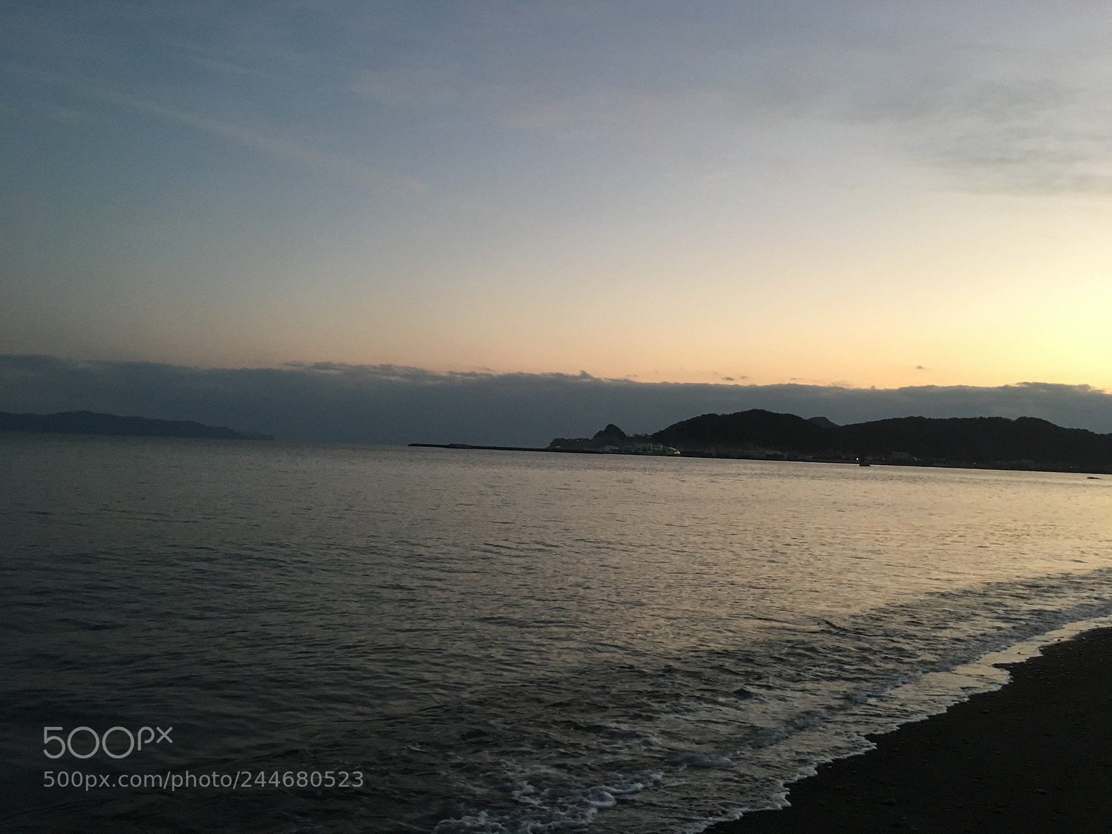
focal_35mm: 29
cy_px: 417
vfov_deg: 48.2
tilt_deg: +2.7
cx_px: 556
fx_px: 932
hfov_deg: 61.7
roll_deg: -2.8
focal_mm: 4.15
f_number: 2.2
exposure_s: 1/30
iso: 100
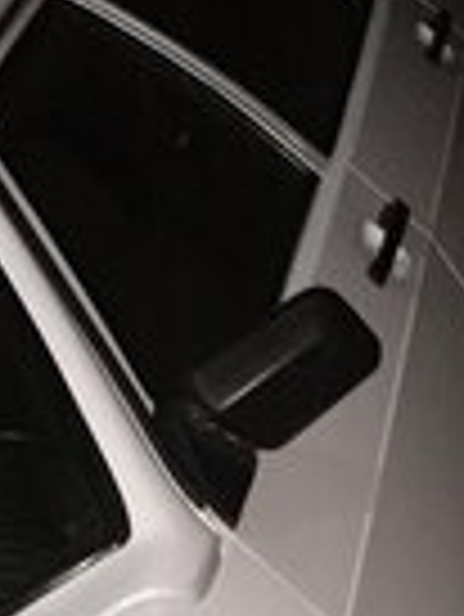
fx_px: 1874
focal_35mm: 105
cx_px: 383
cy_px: 692
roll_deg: +37.6
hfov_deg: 14.0
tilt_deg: -26.3
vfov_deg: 18.0
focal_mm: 4.15
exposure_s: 1/17
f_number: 2.2
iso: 200
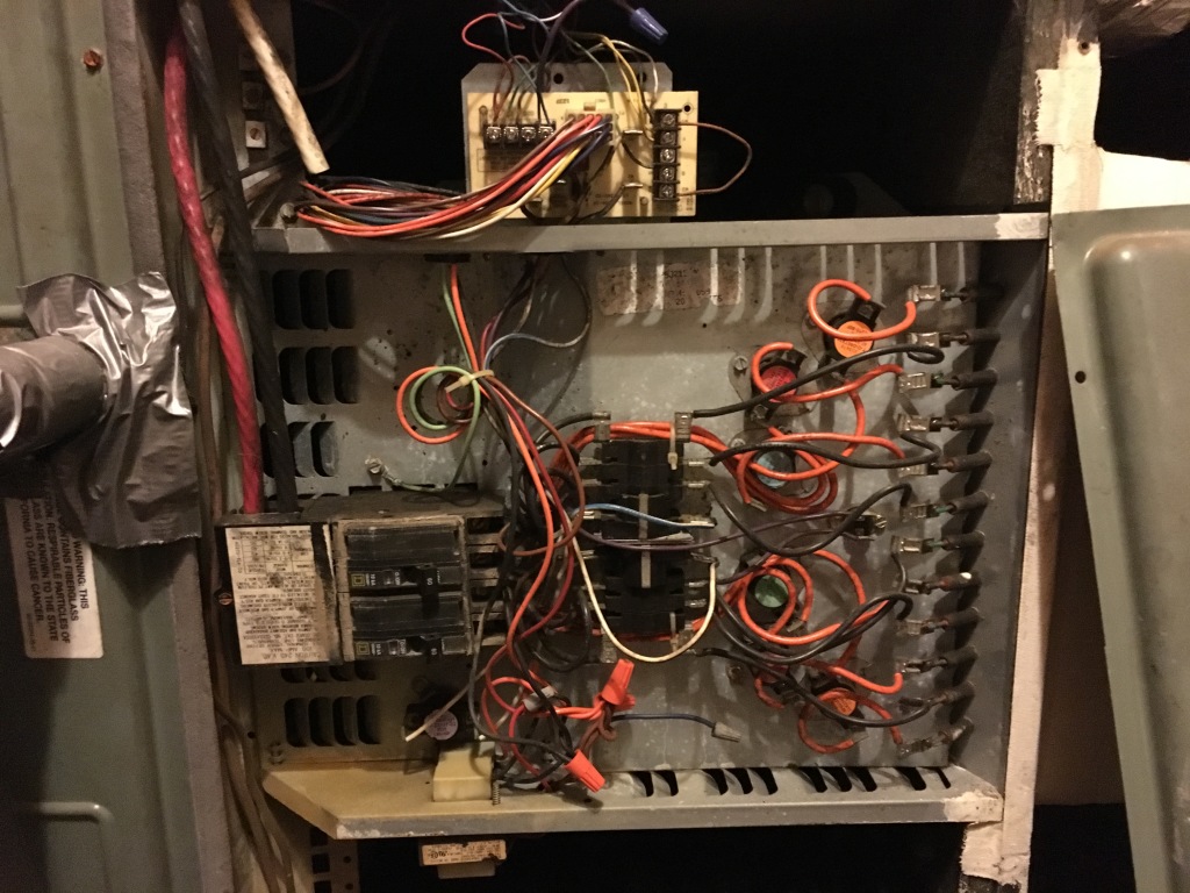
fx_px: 997
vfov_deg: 48.2
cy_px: 446
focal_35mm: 29
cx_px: 595
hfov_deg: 61.7
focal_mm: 4.15
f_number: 2.2
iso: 1000
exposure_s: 1/15
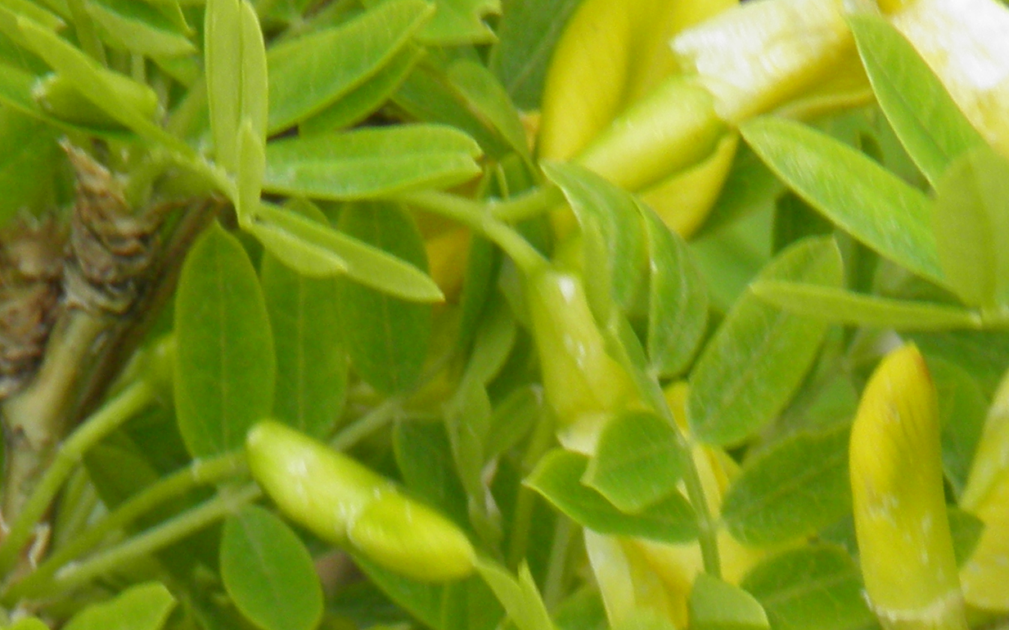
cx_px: 605
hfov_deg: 7.1
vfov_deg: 4.4
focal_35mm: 295
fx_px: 8110
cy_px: 1105
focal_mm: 14.4
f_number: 5.5
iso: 50
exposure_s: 1/125
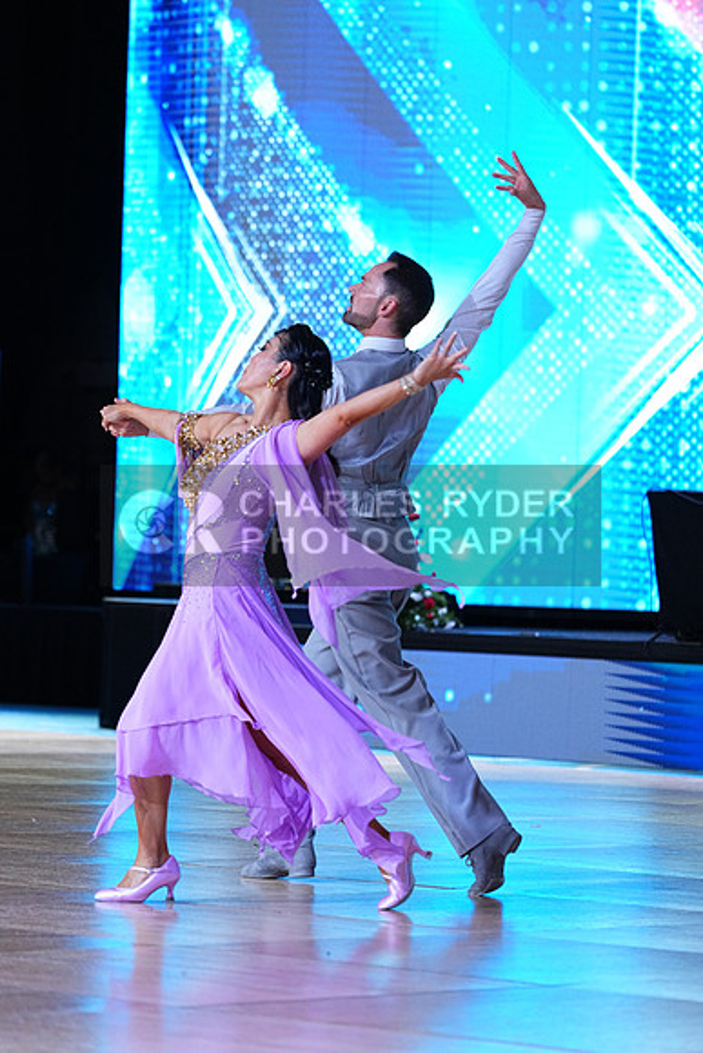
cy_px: 526
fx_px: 4947
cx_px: 352
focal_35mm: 169
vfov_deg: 12.2
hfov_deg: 8.1
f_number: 4
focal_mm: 169
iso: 2000
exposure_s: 1/500
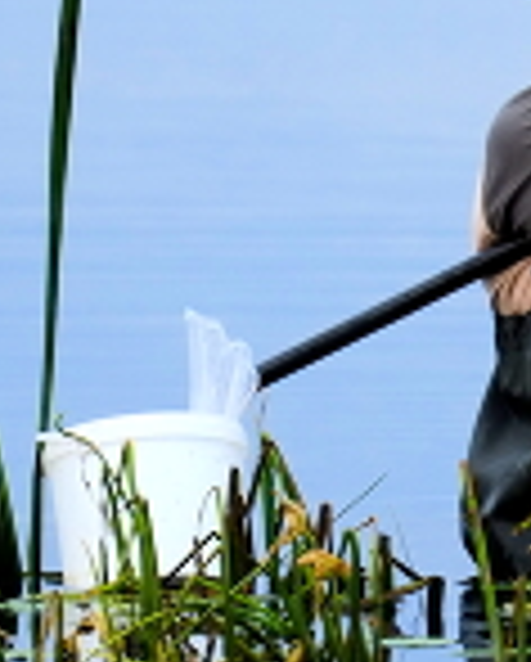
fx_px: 16134
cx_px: 659
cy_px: 531
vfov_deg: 2.3
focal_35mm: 823
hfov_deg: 1.9
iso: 400
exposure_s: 1/250
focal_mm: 164
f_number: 4.6
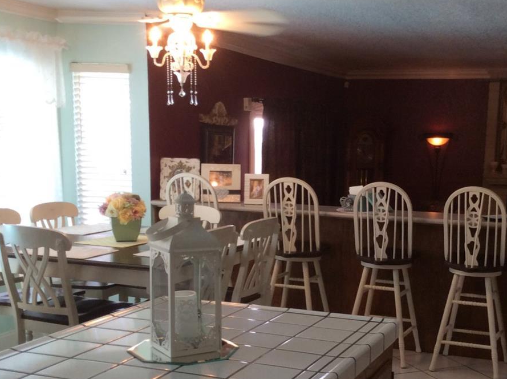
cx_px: 319
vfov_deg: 26.7
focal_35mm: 54
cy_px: 268
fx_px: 790
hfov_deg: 35.4
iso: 50
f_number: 2.4
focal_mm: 3.3
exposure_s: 1/24
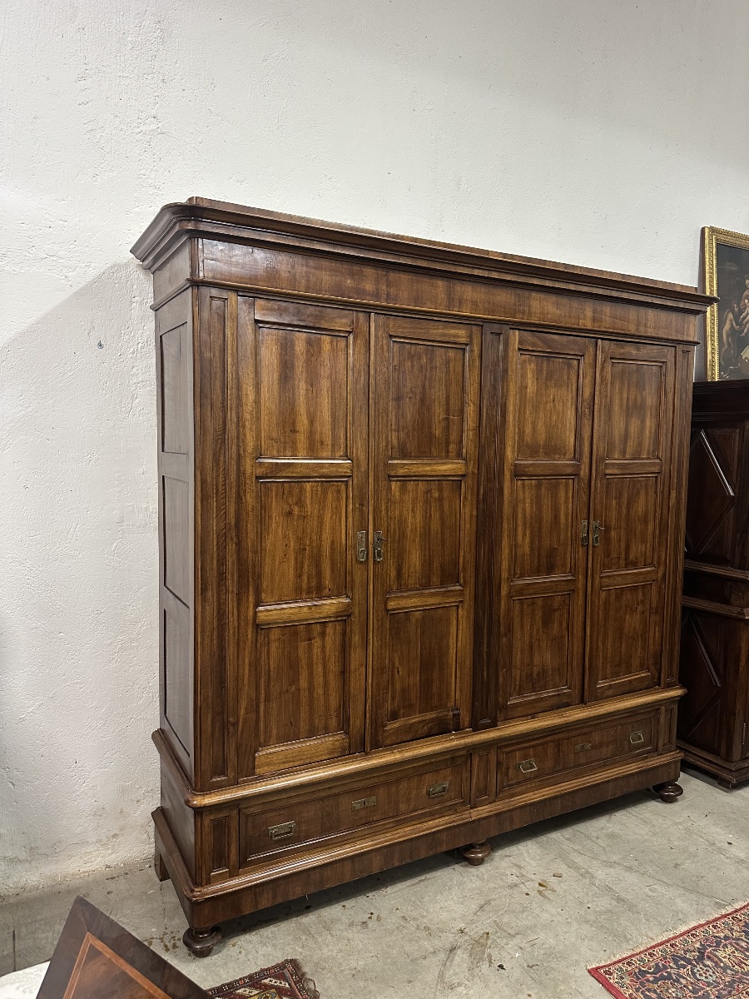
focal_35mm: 24
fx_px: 692
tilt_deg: -6.1
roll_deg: -1.2
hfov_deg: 56.8
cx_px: 374
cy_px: 500
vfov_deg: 71.6
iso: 250
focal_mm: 6.86
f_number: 1.78
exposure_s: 1/50
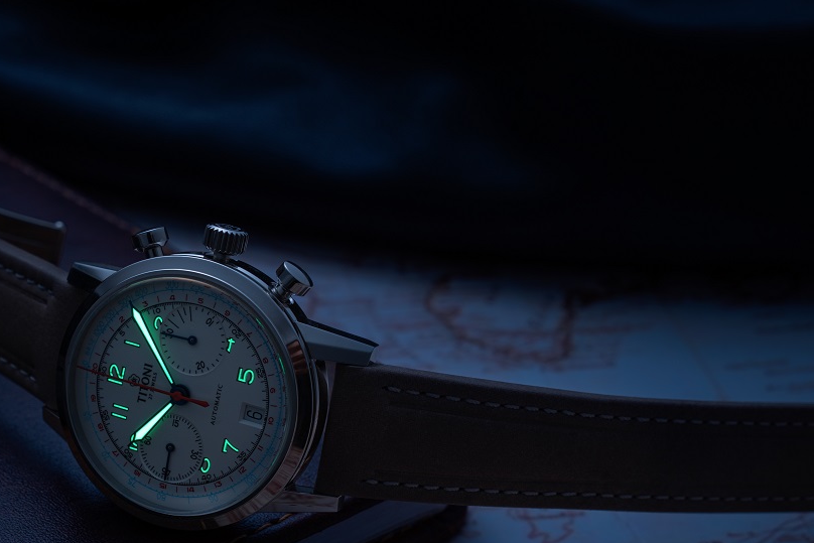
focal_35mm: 96
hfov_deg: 21.0
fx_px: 2175
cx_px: 213
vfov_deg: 14.2
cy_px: 385
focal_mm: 64.8
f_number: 11
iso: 100
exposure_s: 5
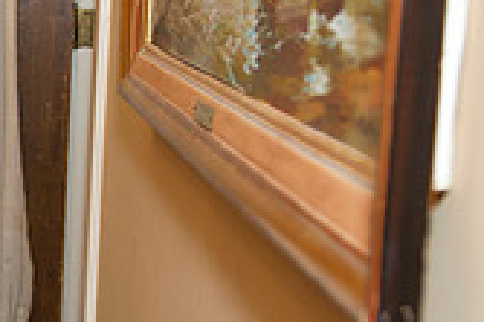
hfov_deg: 17.3
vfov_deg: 12.3
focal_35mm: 111
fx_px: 1491
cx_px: -157
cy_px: 264
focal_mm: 32
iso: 800
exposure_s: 1/100
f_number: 4
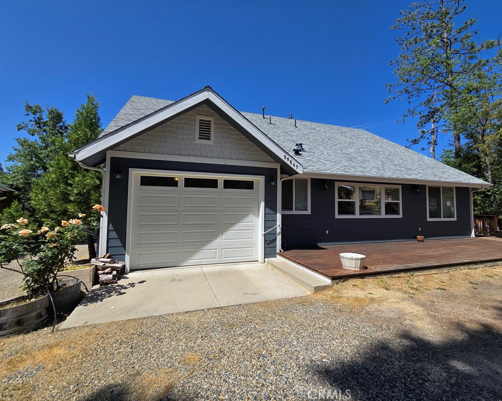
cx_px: 243
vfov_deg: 87.9
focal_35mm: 14
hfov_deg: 100.7
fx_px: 208
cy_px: 195
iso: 50
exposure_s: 1/2715
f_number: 2.2
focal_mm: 2.2
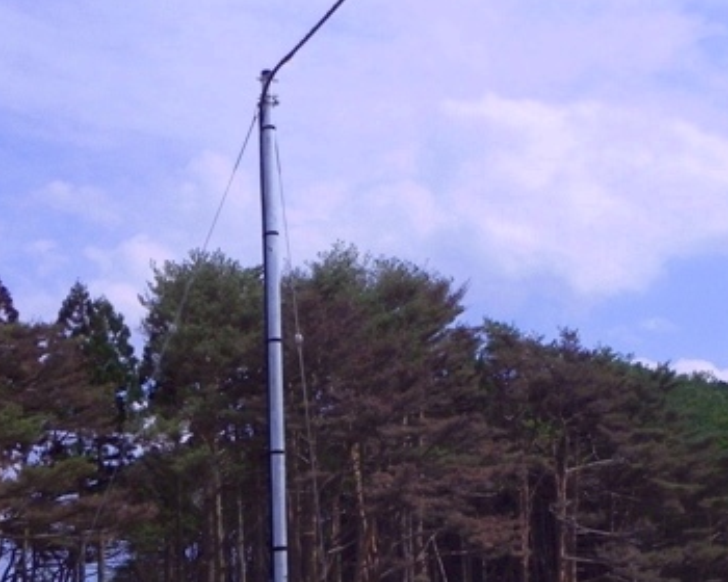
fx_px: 1293
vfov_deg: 25.2
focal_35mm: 60
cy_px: 396
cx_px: 499
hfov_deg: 31.2
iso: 160
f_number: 8
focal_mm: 6.6
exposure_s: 1/760
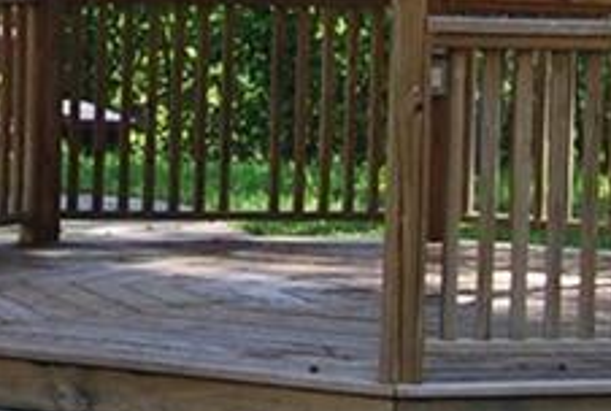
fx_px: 3250
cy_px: -223
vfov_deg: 7.1
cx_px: -76
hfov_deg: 10.6
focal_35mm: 191
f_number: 5.6
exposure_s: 1/125
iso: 200
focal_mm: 18
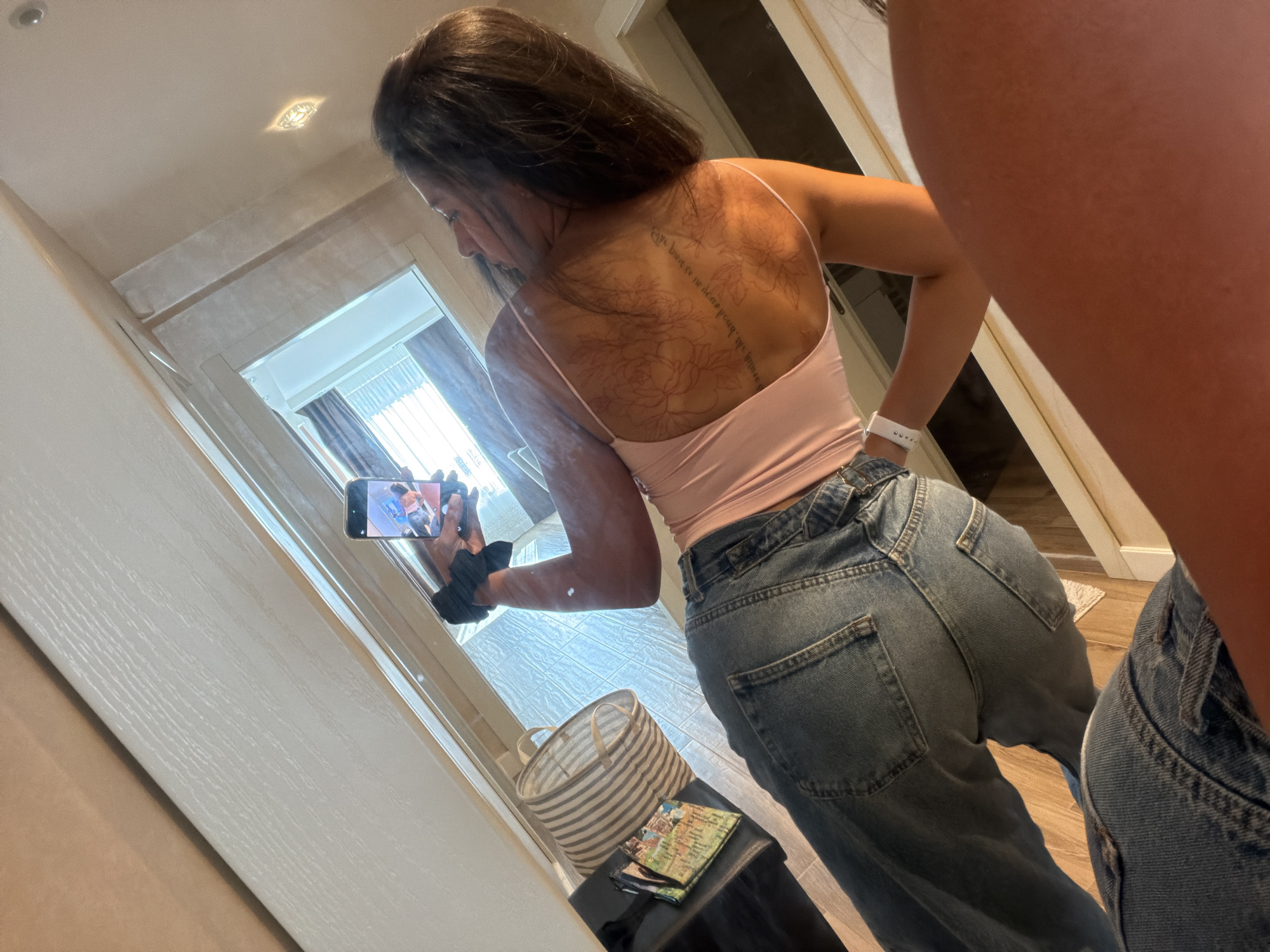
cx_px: 635
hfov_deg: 73.9
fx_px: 844
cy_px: 476
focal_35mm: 23
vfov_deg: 58.9
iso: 200
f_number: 1.9
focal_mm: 2.71
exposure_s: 1/60
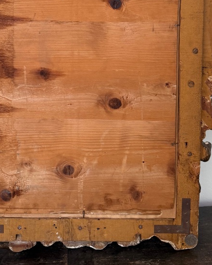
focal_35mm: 51
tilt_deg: -6.4
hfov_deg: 29.5
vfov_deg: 34.8
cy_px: 31
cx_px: 74
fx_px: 400
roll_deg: +1.7
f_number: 1.78
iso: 200
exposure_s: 1/79
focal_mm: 6.76
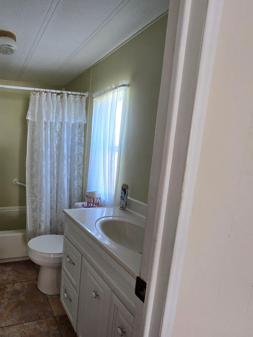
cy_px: 172
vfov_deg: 87.7
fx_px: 175
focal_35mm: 18
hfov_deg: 62.0
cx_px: 33
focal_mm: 2.2
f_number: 2.2
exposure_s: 1/100
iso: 250
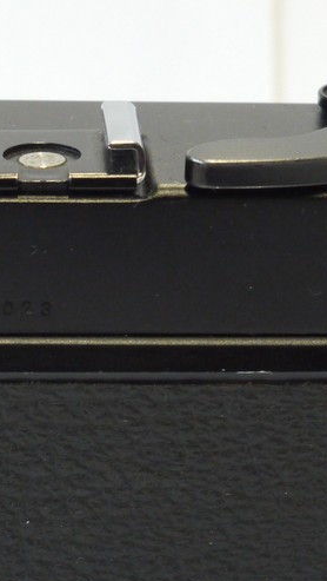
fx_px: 3262
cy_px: 436
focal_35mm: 212
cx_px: 76
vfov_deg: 10.1
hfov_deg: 5.7
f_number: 10
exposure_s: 1/20
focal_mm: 40
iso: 800
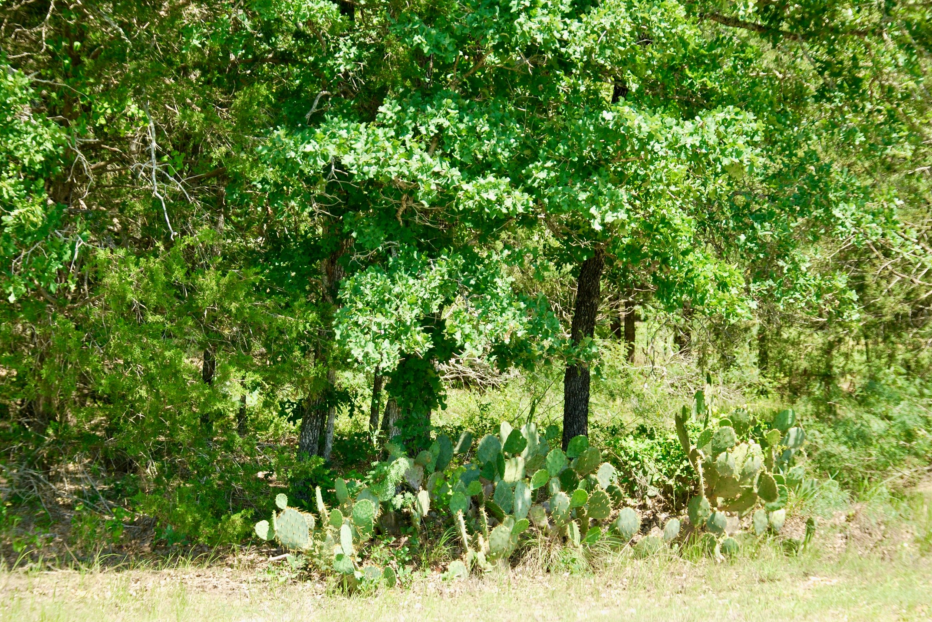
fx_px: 2550
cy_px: 308
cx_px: 462
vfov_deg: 13.9
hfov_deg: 20.7
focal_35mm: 99
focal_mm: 65
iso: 200
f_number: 5.3
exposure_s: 1/320
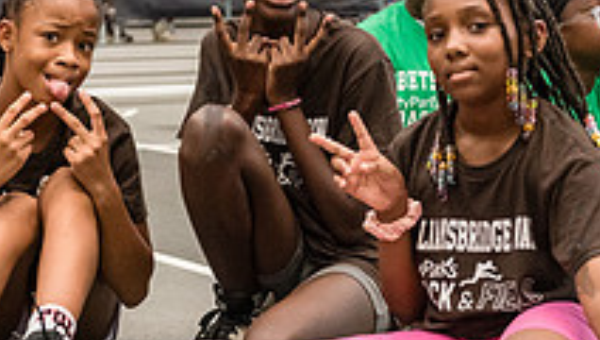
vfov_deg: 8.5
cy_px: 112
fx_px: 2279
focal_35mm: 143
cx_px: 212
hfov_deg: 15.0
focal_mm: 50
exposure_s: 1/1000
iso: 6400
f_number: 3.5
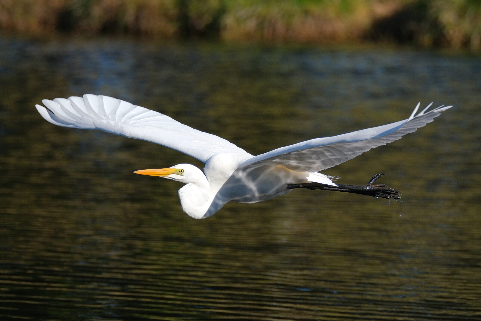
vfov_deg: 3.5
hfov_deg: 5.2
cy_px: 160
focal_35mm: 398
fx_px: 5318
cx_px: 240
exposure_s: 1/2500
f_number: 6.7
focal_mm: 265.6
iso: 1000
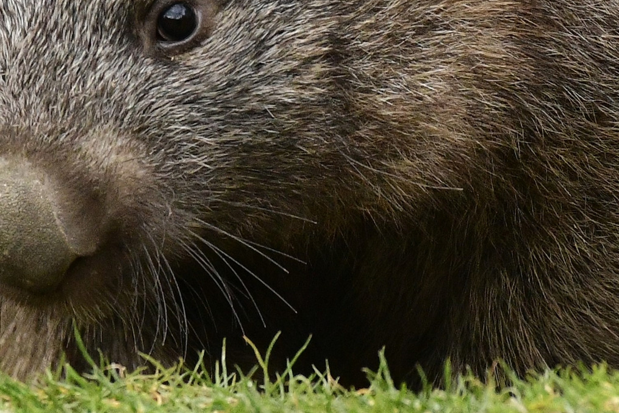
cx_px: 137
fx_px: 10730
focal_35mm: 624
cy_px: 32
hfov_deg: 3.3
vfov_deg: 2.2
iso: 2500
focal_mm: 220
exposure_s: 1/1000
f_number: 8
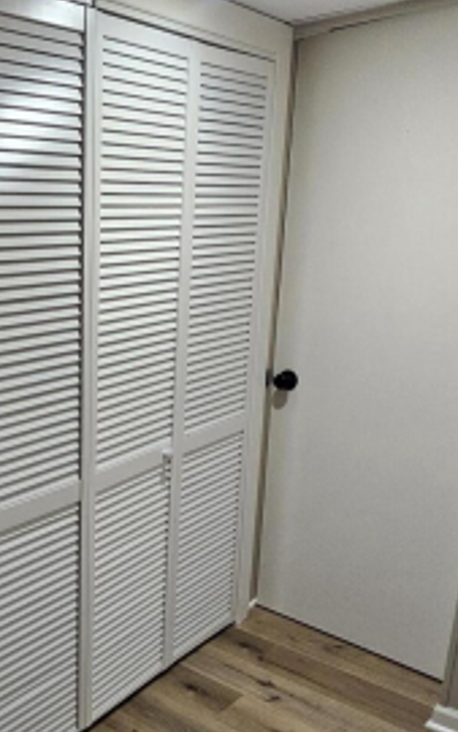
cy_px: 465
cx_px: -14
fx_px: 678
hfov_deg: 33.7
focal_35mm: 34
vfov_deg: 55.9
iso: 250
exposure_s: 1/60
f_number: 2.2
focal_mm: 2.2
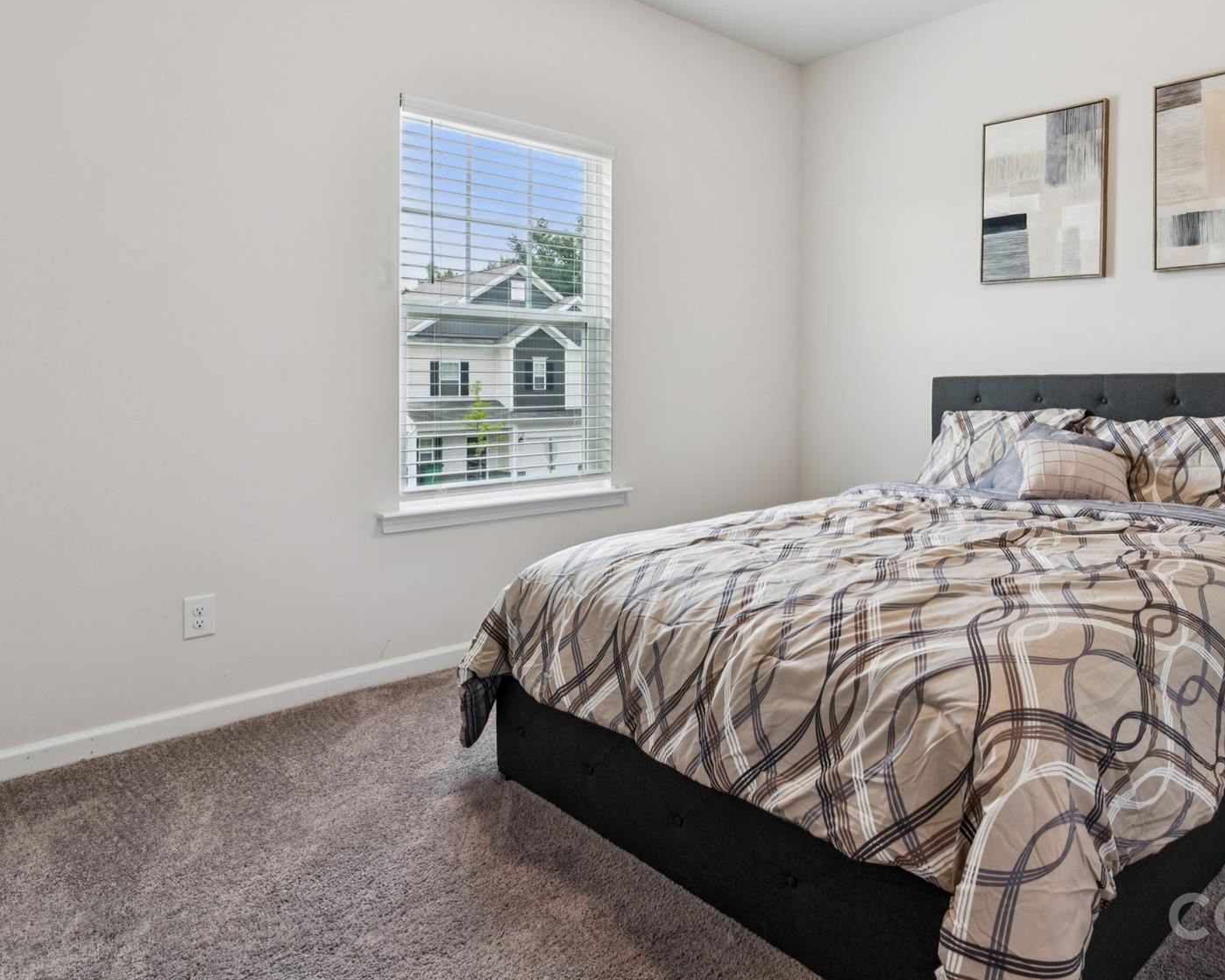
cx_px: 799
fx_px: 842
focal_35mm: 23
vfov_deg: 59.8
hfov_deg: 70.3
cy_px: 384
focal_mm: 16.9
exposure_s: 1/5
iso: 200
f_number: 13
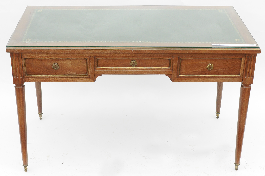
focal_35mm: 36
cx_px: 132
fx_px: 265
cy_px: 88
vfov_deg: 36.8
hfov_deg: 53.2
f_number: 5
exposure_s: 1/250
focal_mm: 24
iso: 400
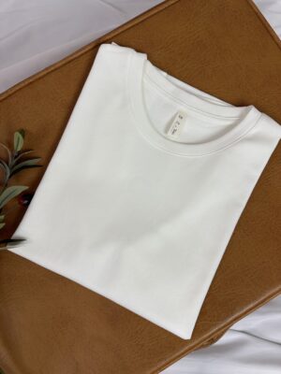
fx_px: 260
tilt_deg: -84.4
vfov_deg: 71.6
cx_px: 140
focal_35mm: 24
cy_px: 187
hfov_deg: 56.8
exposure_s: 1/100
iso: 100
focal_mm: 6.86
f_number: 1.78
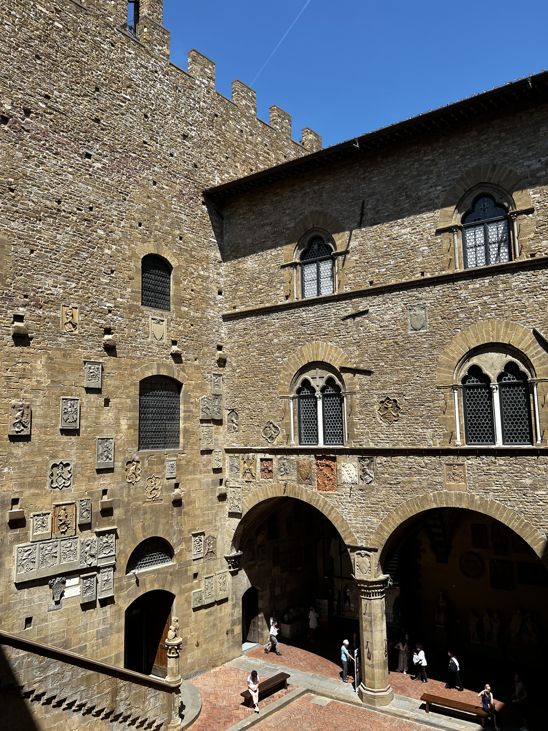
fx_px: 549
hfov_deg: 53.1
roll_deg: +1.2
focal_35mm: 26
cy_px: 366
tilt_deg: +6.9
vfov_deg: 67.3
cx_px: 274
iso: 50
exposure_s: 1/2841
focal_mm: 5.7
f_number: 1.5
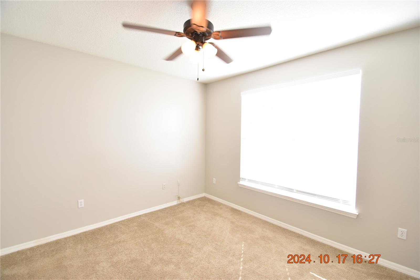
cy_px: 140
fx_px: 175
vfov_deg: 77.3
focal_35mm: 15
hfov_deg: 100.4
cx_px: 210
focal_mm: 10
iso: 720
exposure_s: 1/125
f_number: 5.6
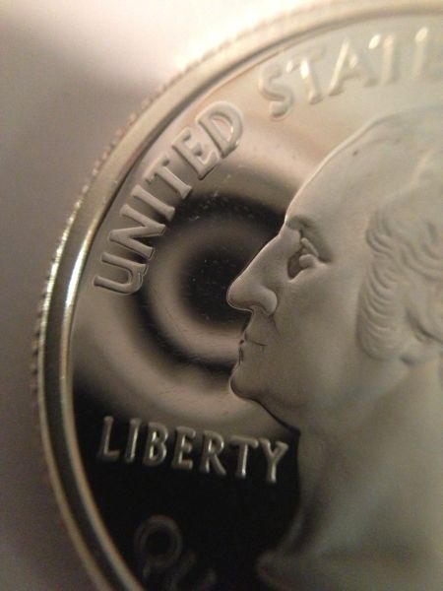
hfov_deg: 42.9
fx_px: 563
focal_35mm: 33
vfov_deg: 55.4
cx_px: 222
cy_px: 296
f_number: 2.4
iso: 800
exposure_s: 1/15
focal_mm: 4.13
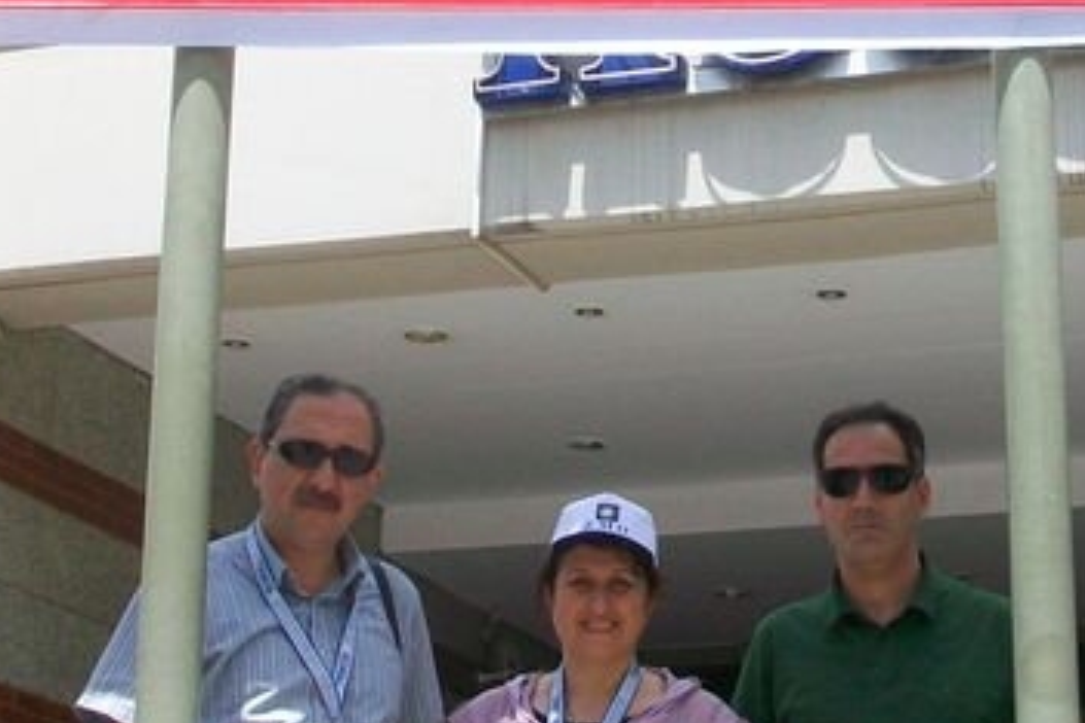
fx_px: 2923
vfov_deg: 14.1
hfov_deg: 21.0
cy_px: 222
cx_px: 652
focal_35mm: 97
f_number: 5.5
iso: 64
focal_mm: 5.7
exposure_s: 1/250
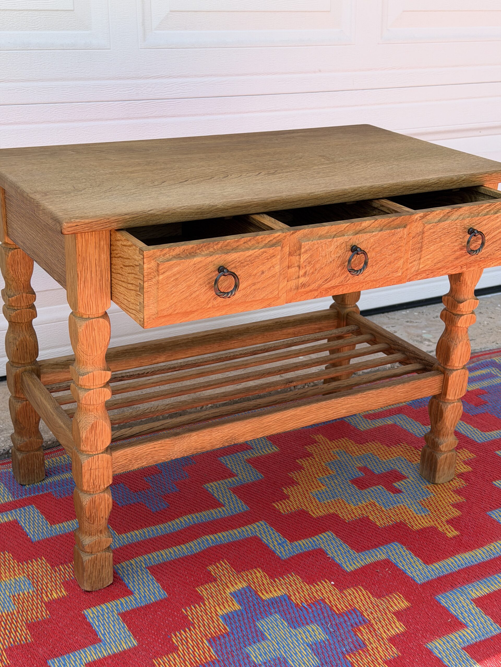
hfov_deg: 30.3
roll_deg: -1.3
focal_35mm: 48
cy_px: 334
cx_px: 250
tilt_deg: -18.7
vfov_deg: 39.7
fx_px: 926
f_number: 1.78
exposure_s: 1/855
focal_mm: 6.76
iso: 64
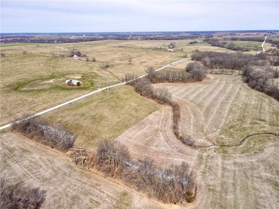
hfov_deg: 71.6
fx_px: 193
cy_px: 104
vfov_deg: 56.8
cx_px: 140
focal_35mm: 24
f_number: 2.8
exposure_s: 1/725
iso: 100
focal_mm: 4.5
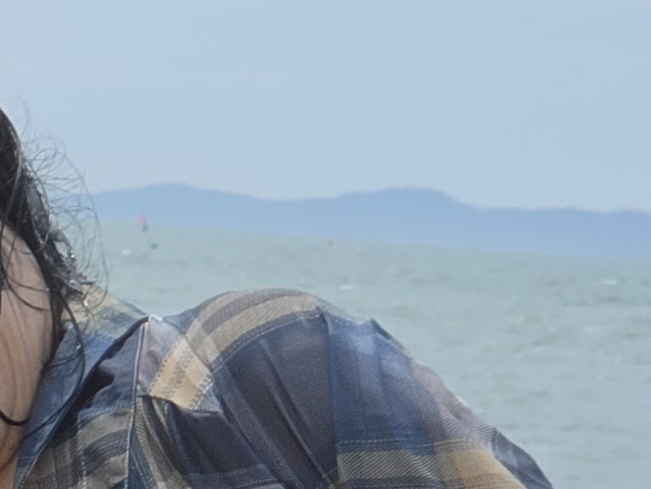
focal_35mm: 385
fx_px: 7242
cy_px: 940
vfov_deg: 3.8
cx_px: -869
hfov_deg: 5.0
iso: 25
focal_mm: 7
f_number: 2.4
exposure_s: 1/1087
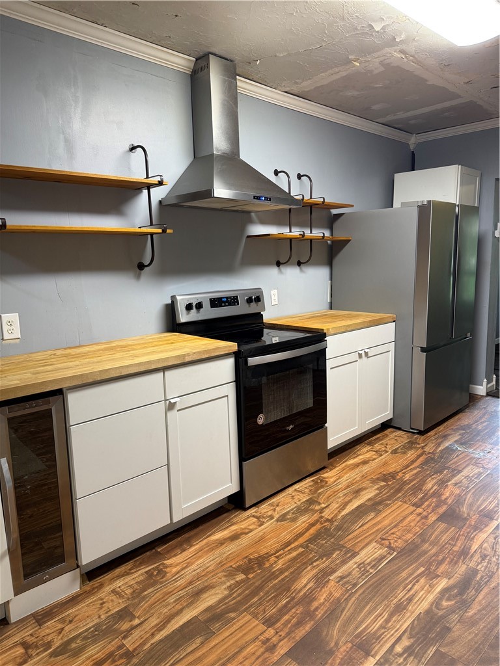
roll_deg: +1.4
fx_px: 462
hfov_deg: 56.8
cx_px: 250
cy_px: 333
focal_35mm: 24
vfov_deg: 71.6
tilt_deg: -10.2
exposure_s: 1/60
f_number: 1.78
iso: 160
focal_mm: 6.76
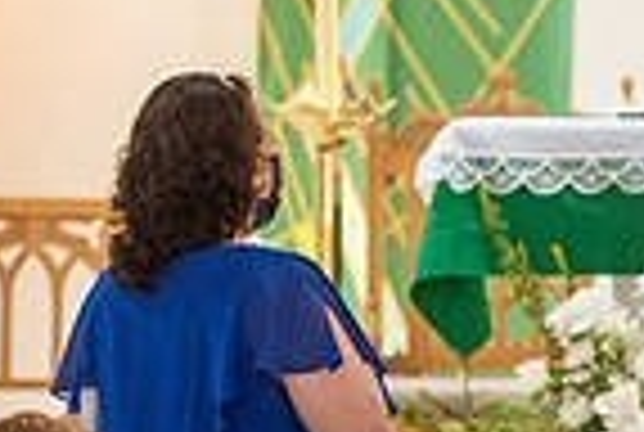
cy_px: 421
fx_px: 7117
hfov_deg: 5.1
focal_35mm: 397
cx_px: 1166
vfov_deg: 3.5
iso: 2000
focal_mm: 98
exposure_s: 1/160
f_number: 2.8
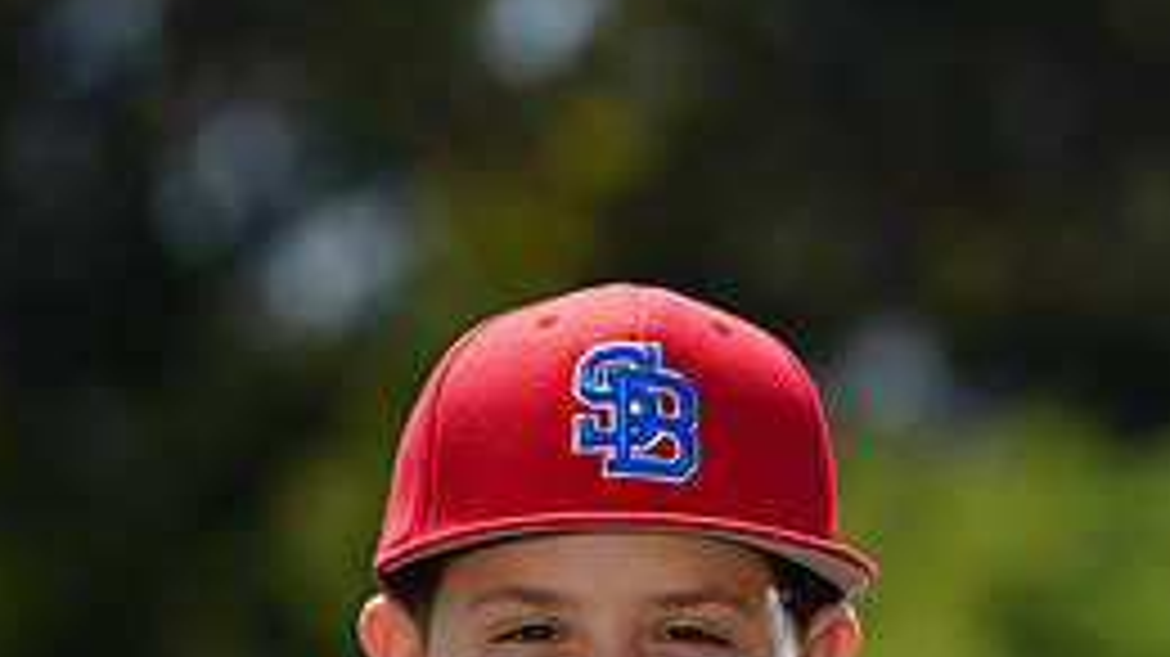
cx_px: 529
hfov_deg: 4.6
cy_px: 1116
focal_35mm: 468
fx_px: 14513
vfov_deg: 2.6
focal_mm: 200
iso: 50
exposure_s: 1/250
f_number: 5
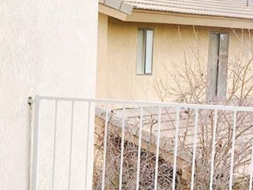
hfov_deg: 15.4
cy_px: 185
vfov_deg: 11.7
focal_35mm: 126
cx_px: 6
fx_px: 921
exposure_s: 1/132
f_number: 2.2
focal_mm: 4.15
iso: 25
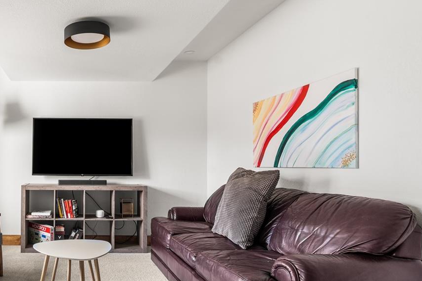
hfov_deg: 56.9
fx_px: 352
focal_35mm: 30
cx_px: 79
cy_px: 160
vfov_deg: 43.5
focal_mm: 16
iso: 500
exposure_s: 1/1.25
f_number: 8
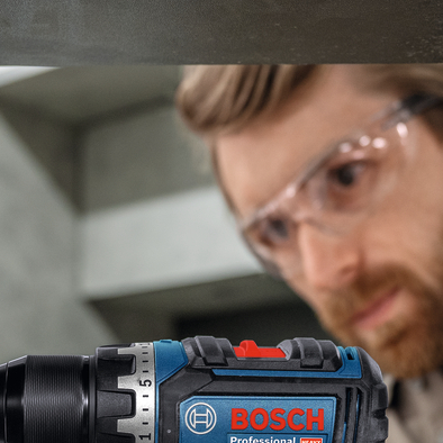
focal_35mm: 99
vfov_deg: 17.2
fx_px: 1428
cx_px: 193
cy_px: 446
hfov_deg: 17.6
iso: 800
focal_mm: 30.5
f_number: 4
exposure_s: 1/30
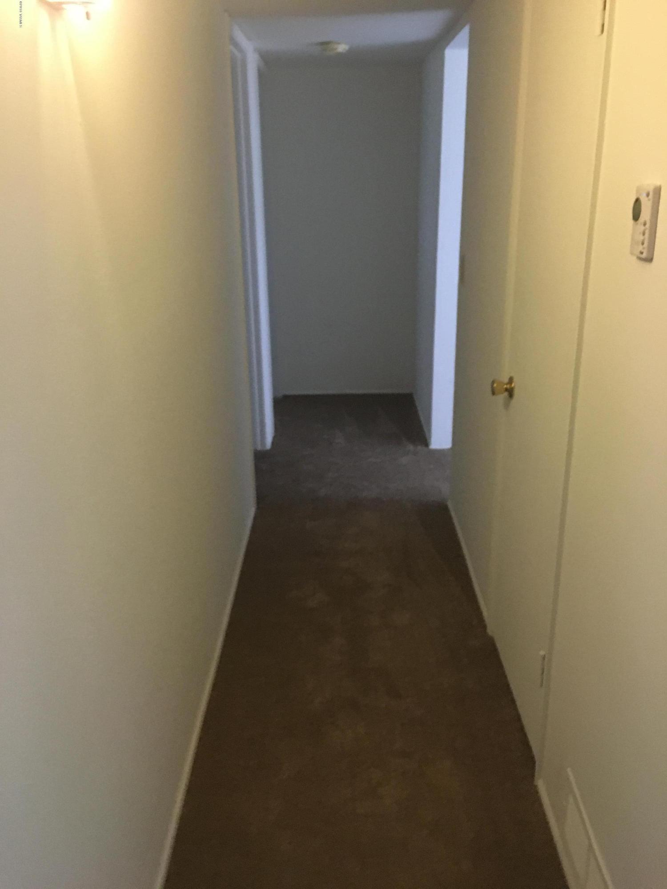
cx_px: 334
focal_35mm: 29
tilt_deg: -18.2
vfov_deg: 61.7
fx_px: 745
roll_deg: +1.1
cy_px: 444
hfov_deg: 48.2
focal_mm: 4.15
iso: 250
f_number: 2.2
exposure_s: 1/15
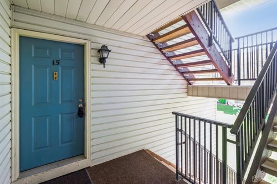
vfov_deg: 70.4
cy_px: 92
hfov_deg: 93.3
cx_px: 138
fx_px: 131
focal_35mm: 17
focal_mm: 17
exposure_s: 1/10
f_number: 8
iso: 200
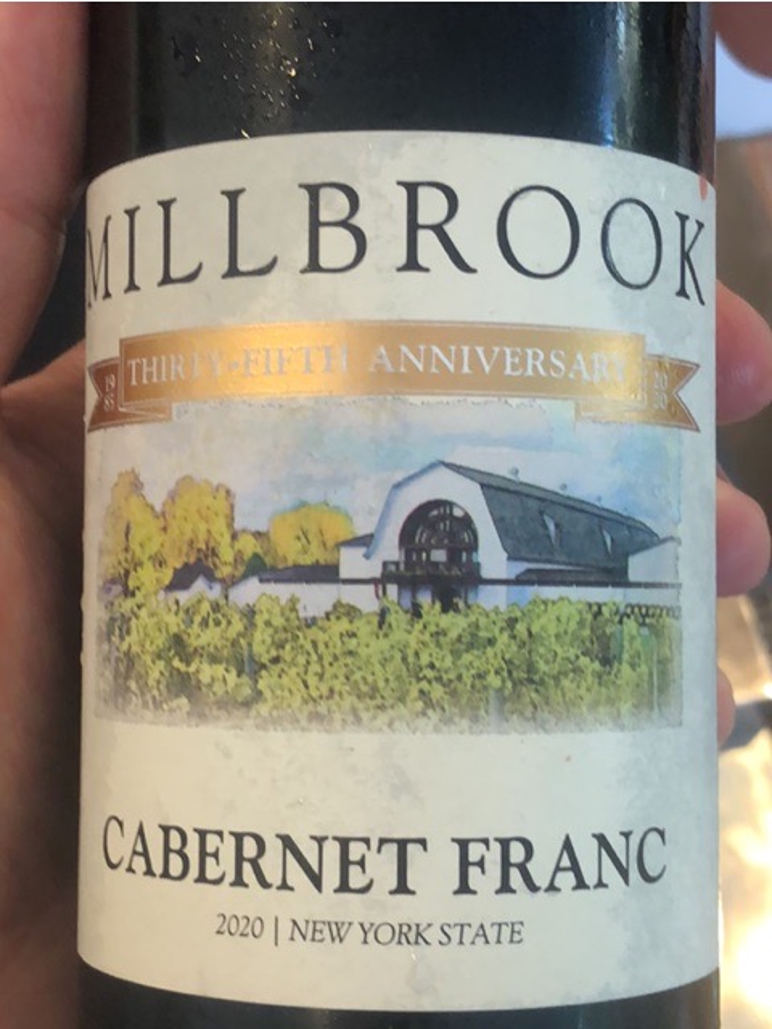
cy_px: 514
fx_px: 1903
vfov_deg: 30.3
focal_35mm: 64
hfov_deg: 22.9
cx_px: 386
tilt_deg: -56.7
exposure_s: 1/50
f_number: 1.8
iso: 100
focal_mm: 4
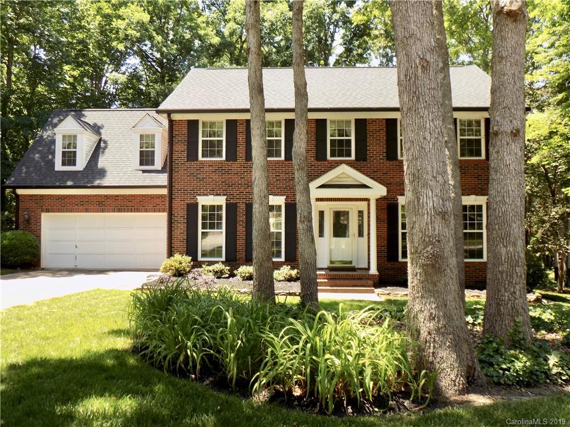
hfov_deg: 60.0
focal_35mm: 30
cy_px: 214
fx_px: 494
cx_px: 285
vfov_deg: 46.8
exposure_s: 1/160
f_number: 3.3
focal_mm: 5.3
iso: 80
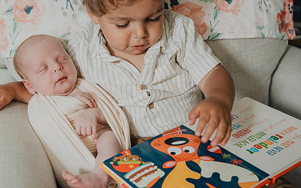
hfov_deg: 39.1
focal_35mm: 51
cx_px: 99
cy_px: 73
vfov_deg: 25.3
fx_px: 418
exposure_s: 1/160
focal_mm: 32
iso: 3200
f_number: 3.5
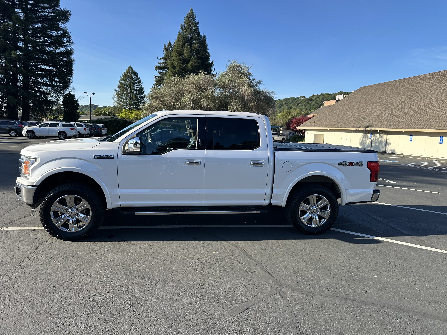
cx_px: 224
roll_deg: -3.3
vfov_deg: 56.8
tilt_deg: -5.8
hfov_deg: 71.6
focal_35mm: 24
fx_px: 310
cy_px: 168
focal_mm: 6.86
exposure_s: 1/2252
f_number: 1.78
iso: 80
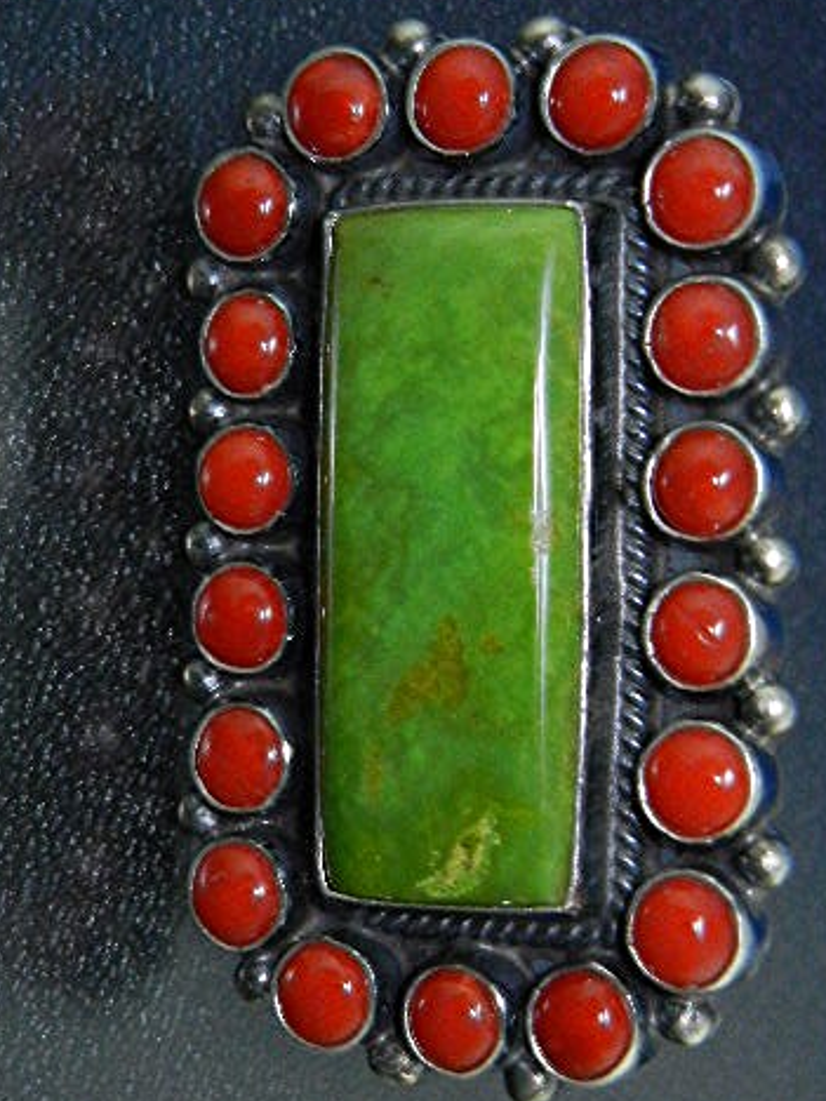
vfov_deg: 21.1
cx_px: 438
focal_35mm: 93
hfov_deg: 15.9
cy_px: 567
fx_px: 2959
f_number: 8.2
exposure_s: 1/30
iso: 800
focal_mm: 12.2
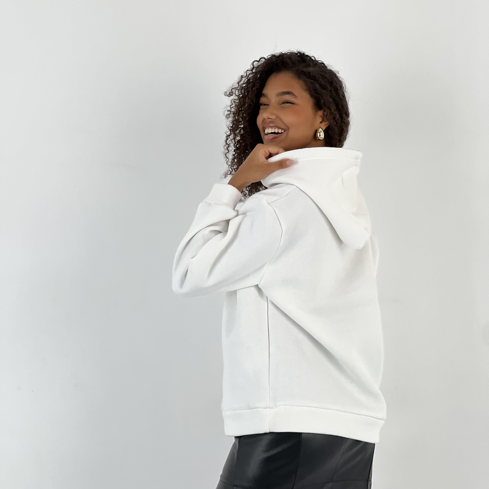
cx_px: 244
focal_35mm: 91
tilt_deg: +2.2
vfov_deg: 19.1
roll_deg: +0.0
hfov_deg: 19.1
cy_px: 300
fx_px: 1454
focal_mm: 9
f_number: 2.8
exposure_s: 1/100
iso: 32
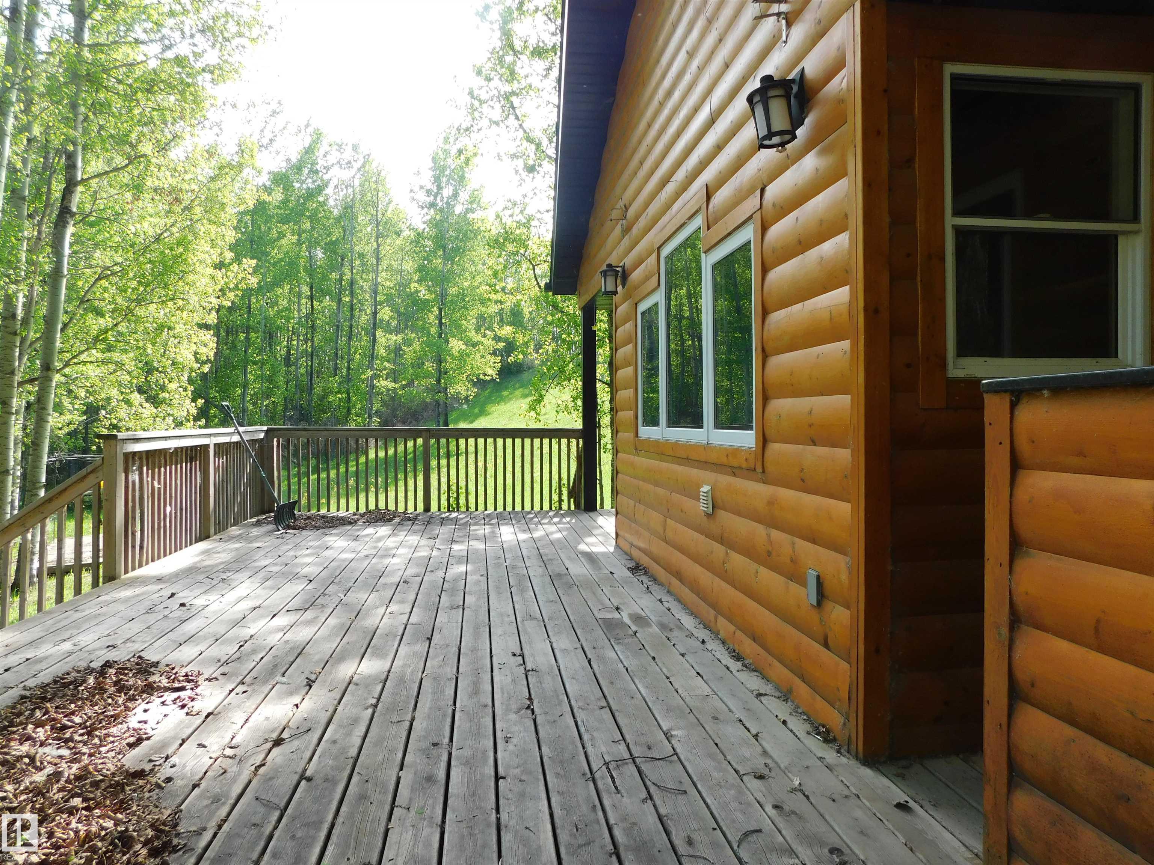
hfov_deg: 73.9
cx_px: 577
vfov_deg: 58.9
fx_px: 767
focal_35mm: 23
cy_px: 432
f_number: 3
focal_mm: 4
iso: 125
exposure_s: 1/250
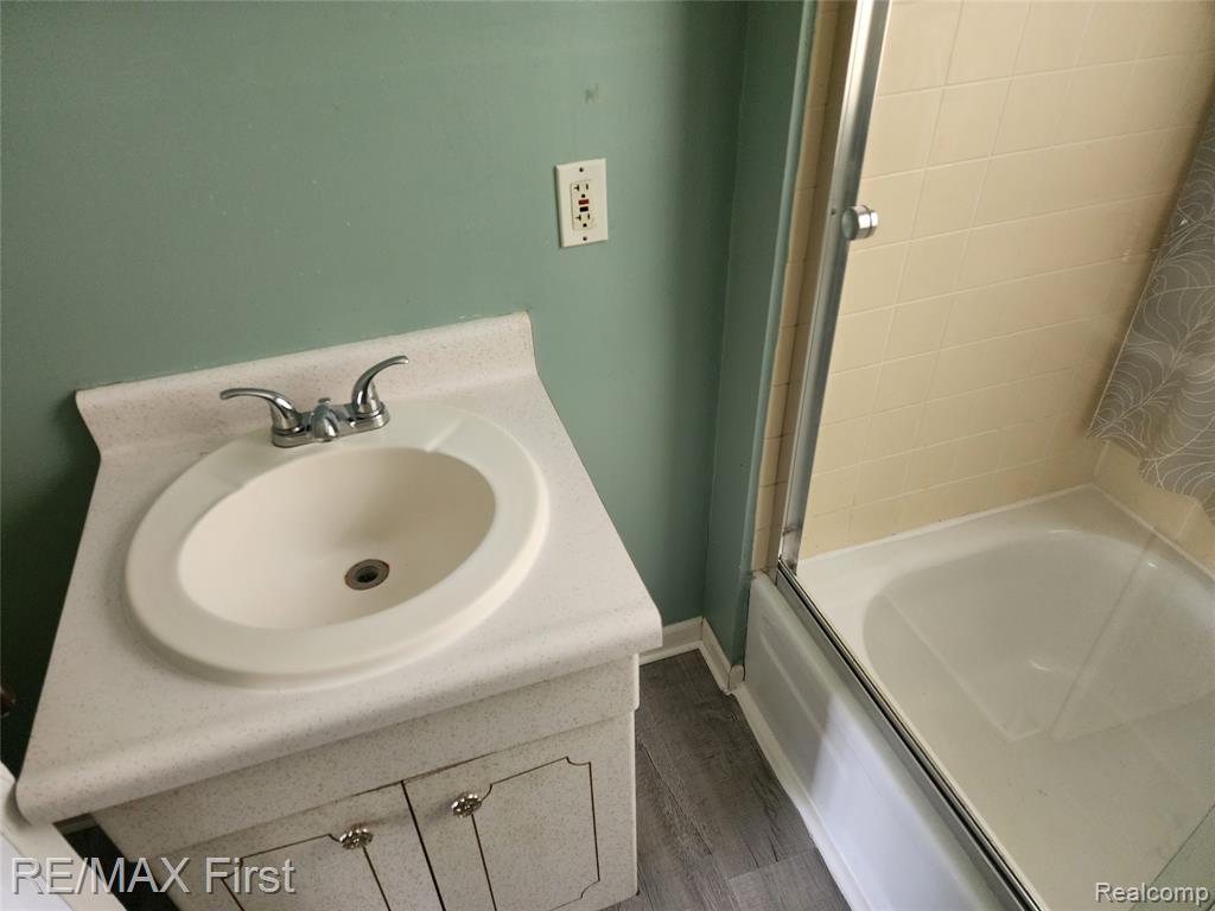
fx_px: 807
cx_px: 608
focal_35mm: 23
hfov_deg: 73.9
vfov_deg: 58.9
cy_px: 456
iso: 640
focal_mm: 6.4
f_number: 1.8
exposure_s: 1/120
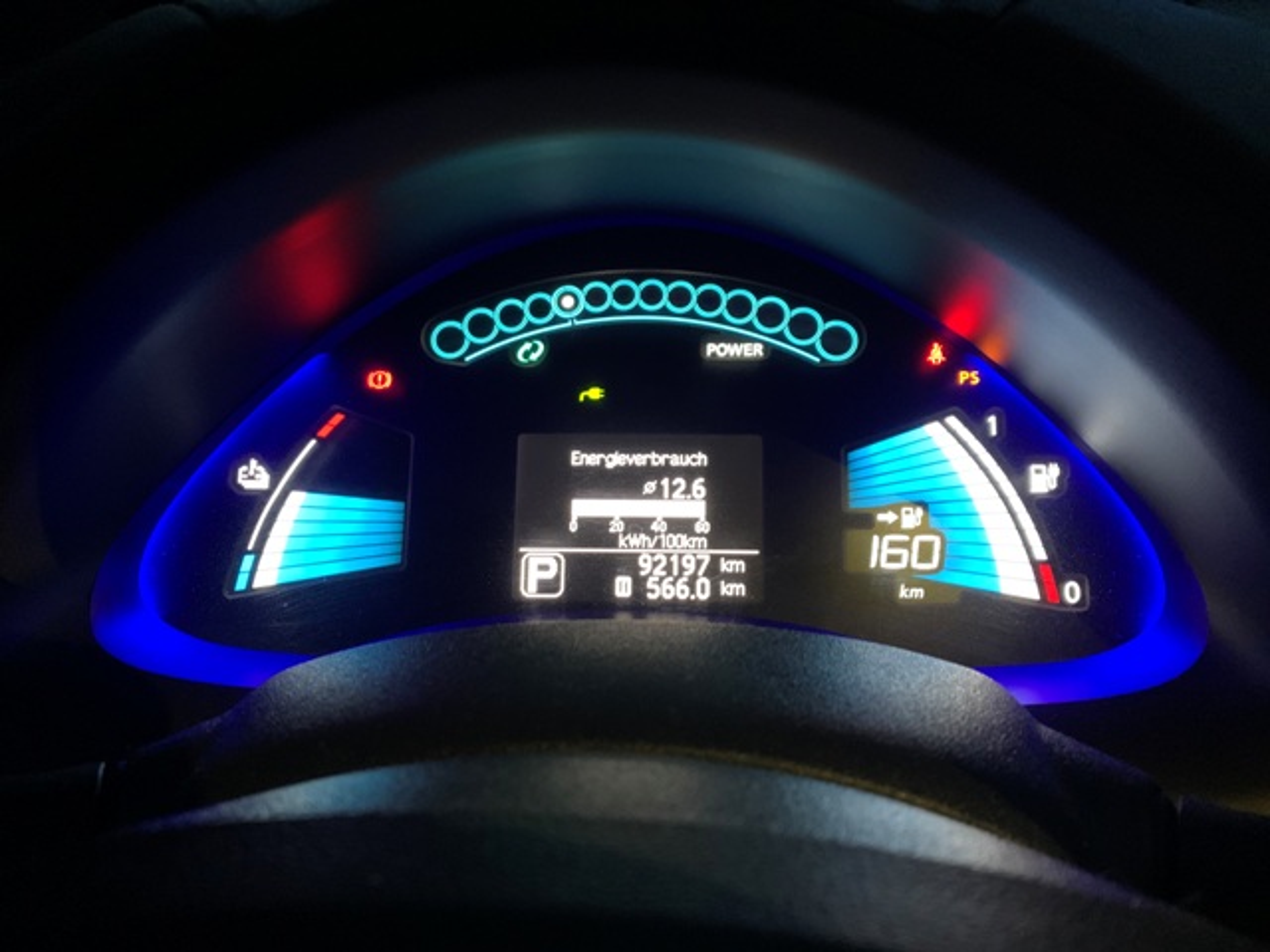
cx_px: 635
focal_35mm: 26
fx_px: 954
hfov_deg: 67.3
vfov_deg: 53.1
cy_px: 476
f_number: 1.8
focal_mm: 4.25
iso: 800
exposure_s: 1/26
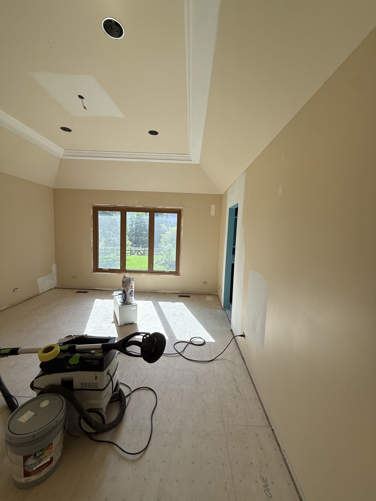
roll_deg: -3.7
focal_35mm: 14
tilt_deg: -4.5
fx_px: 203
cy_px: 250
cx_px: 188
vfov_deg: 102.1
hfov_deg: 85.7
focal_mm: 2.22
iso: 64
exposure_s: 1/329
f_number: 2.2
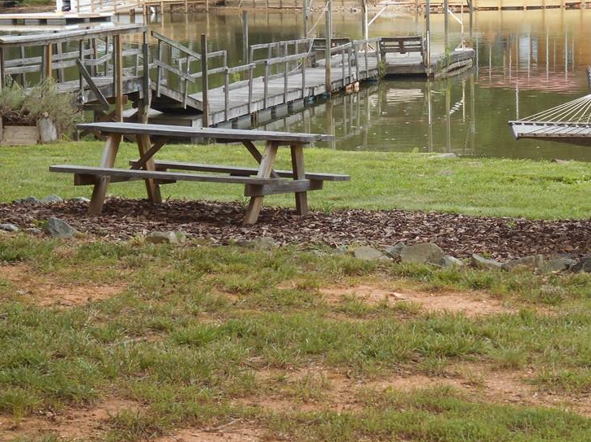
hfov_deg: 18.5
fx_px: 1809
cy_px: 155
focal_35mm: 106
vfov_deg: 13.9
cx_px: 389
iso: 100
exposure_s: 1/60
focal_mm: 13.5
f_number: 5.8
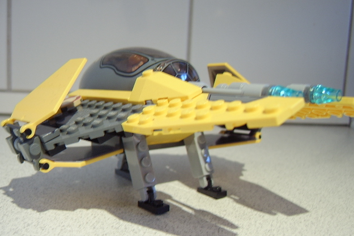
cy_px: 126
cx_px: 180
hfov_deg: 57.2
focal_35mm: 33
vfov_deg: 40.0
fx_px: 325
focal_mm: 8.13
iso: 100
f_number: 2.7
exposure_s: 1/11
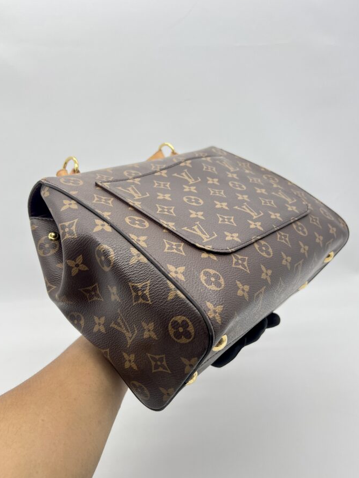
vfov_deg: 59.9
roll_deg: +1.4
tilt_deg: -23.6
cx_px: 184
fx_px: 415
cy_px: 258
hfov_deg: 46.8
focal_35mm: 30
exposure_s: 1/100
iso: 40
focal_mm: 5.7
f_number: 1.5
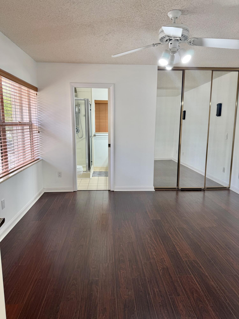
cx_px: 120
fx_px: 221
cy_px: 160
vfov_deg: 71.6
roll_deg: -0.3
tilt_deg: -9.7
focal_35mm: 24
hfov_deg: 56.8
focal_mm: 6.76
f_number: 1.78
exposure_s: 1/120
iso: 100
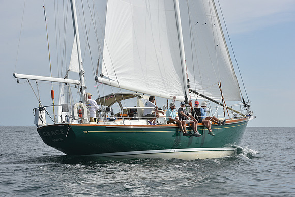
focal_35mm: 98
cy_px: 98
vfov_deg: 14.0
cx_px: 148
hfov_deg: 20.8
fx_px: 803
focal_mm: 98
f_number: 10
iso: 320
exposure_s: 1/1250
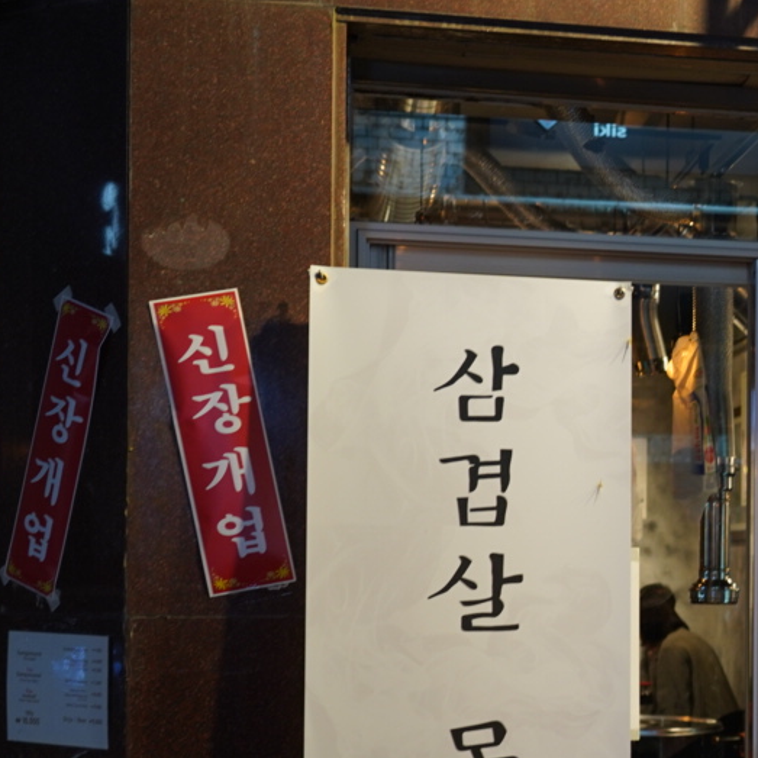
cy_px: 571
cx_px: 1058
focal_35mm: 92
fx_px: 2279
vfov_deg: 18.8
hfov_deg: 17.4
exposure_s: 1/40
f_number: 2.8
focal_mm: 35
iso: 400
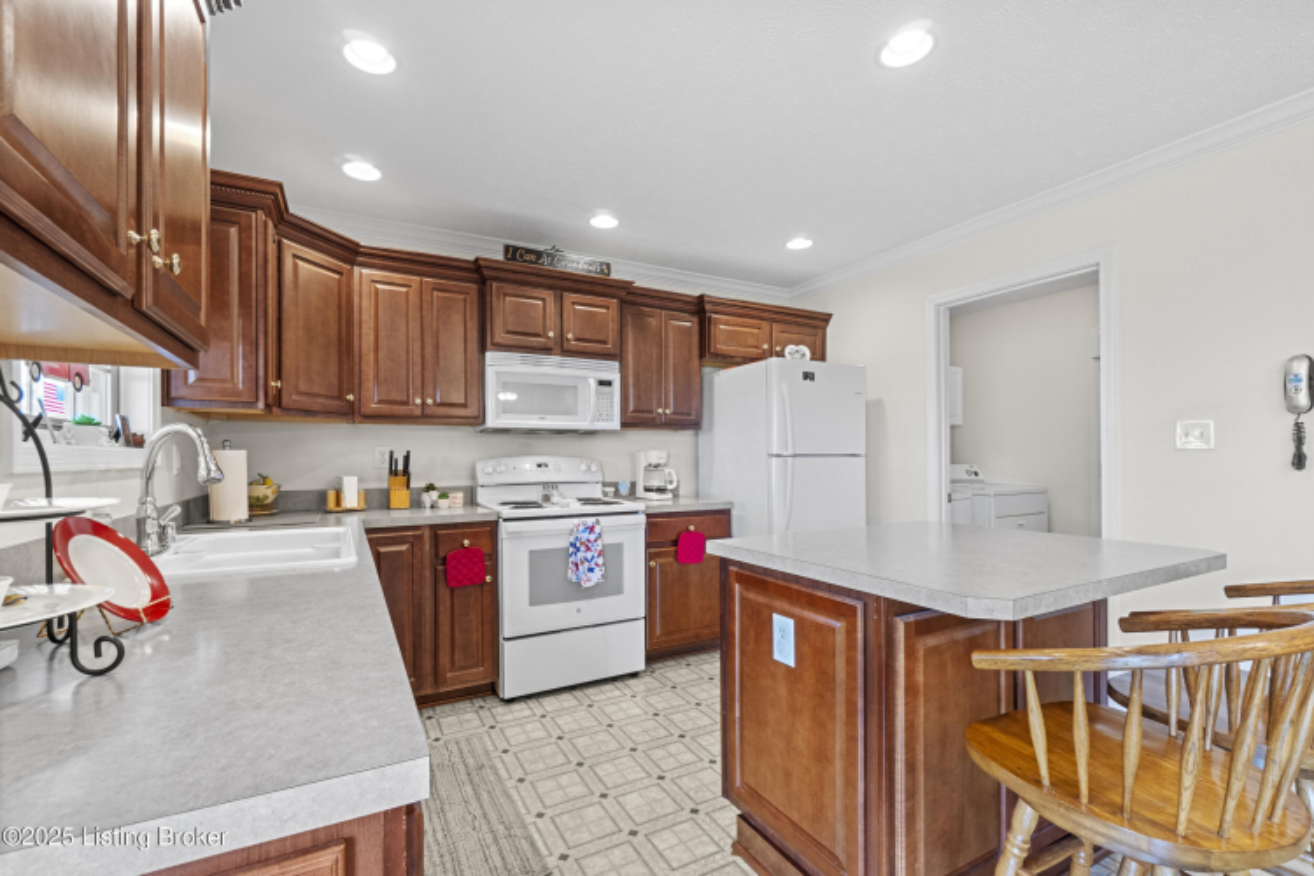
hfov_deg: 100.4
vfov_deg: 77.3
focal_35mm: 15
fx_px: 547
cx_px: 657
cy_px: 438
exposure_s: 1/1.67
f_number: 10
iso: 400
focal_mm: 10
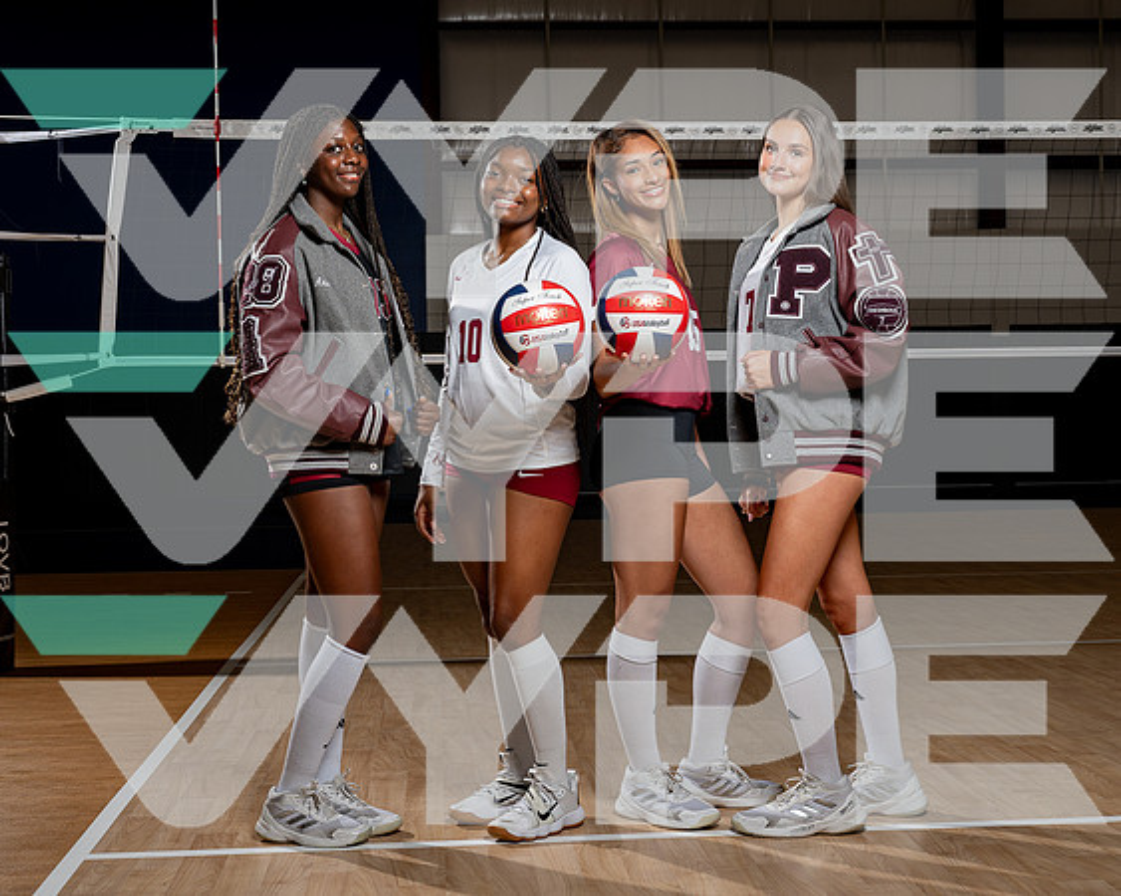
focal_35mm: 50
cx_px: 560
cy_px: 448
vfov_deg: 30.5
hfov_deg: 37.7
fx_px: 1643
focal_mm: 44
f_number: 8
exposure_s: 1/250
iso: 100
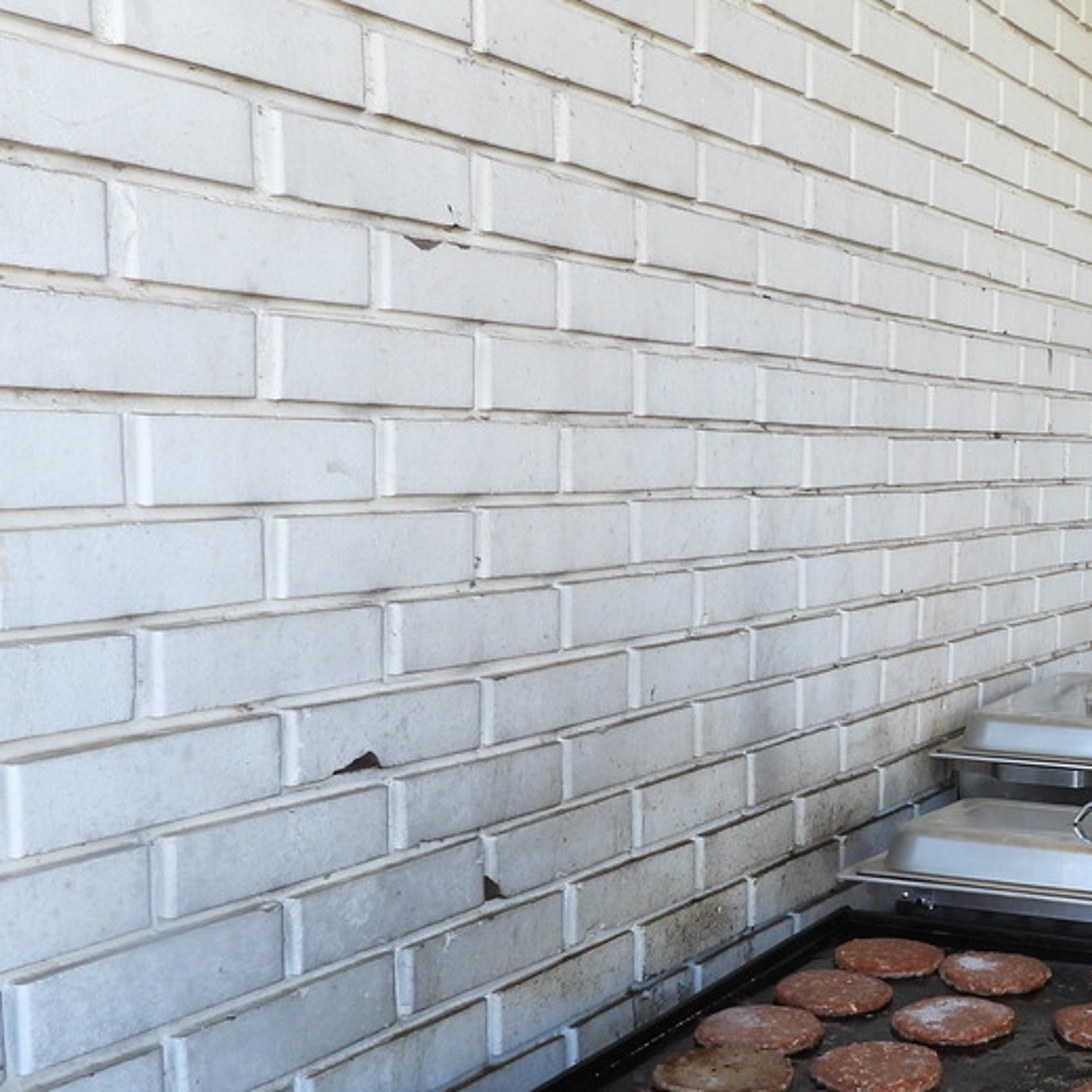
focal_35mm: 49
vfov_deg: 34.2
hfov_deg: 31.4
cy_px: 775
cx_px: 1157
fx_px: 1749
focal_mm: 4.3
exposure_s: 1/80
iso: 100
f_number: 2.8
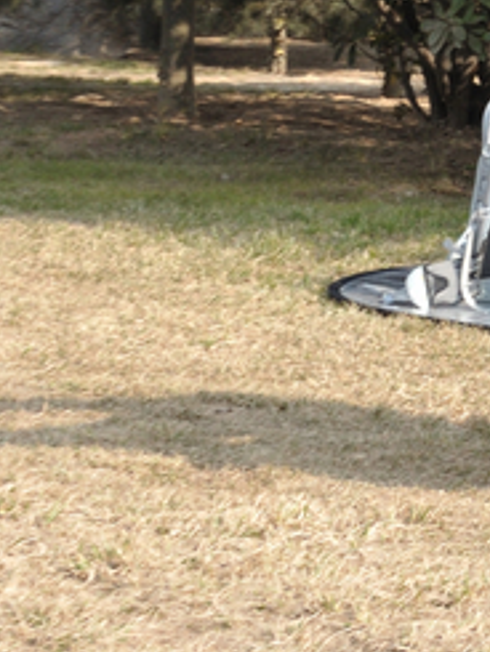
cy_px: -31
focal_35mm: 127
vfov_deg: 15.2
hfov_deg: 10.9
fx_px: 2395
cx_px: 903
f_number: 7.1
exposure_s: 1/200
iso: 200
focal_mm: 24
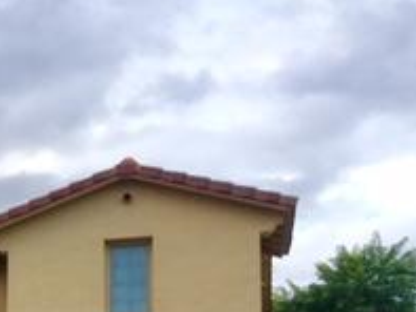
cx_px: -245
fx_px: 1130
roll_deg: -0.9
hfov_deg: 18.1
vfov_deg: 14.9
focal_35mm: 94
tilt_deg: +3.4
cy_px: 436
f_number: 2.2
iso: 32
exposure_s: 1/120
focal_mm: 4.15
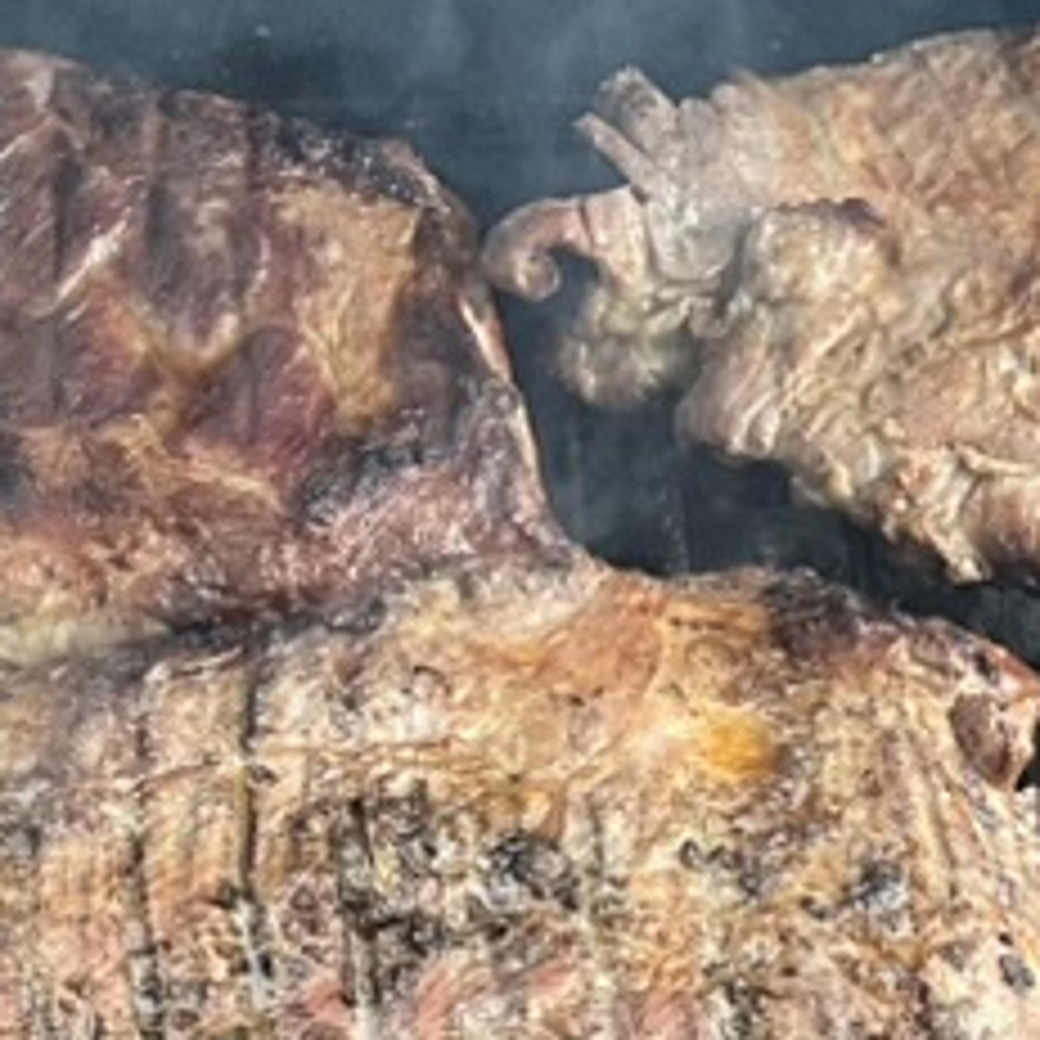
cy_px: 765
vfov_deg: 17.0
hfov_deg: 17.0
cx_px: 378
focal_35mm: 102
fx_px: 3467
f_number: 1.5
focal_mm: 5.7
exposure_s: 1/60
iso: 250
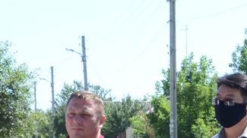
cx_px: 361
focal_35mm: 175
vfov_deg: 6.7
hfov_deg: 11.8
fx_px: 1146
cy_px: 266
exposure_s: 1/320
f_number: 11
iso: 400
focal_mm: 26
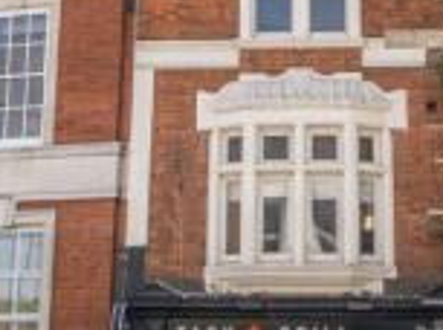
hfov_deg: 18.2
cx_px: 292
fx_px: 1379
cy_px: 7
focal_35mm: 108
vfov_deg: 13.5
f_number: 9
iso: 400
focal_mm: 24
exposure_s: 1/250
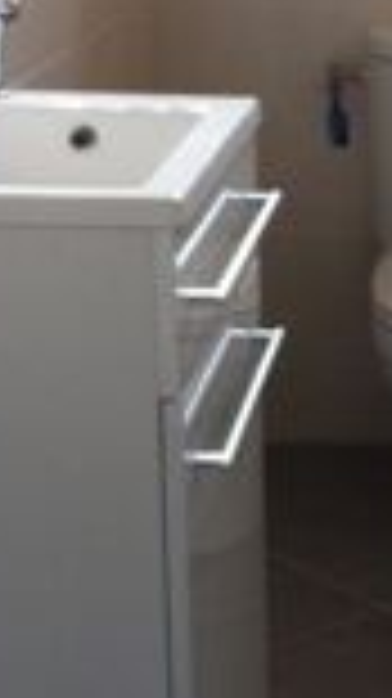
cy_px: 365
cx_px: 586
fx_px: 1943
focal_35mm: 105
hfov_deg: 11.1
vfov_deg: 20.4
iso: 80
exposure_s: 1/17
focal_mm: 3.85
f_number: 2.8
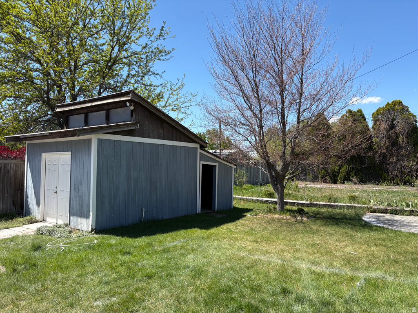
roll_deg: -0.4
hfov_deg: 67.3
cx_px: 209
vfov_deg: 53.1
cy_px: 156
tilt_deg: +2.0
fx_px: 314
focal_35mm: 26
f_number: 1.6
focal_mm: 5.96
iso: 50
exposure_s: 1/1848
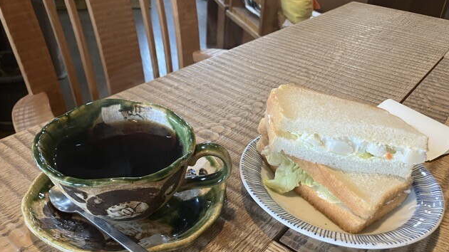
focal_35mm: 31
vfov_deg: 37.5
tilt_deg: -33.9
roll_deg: -3.6
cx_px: 222
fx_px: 369
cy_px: 157
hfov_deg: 62.6
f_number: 1.8
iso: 250
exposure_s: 1/60
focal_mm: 3.99
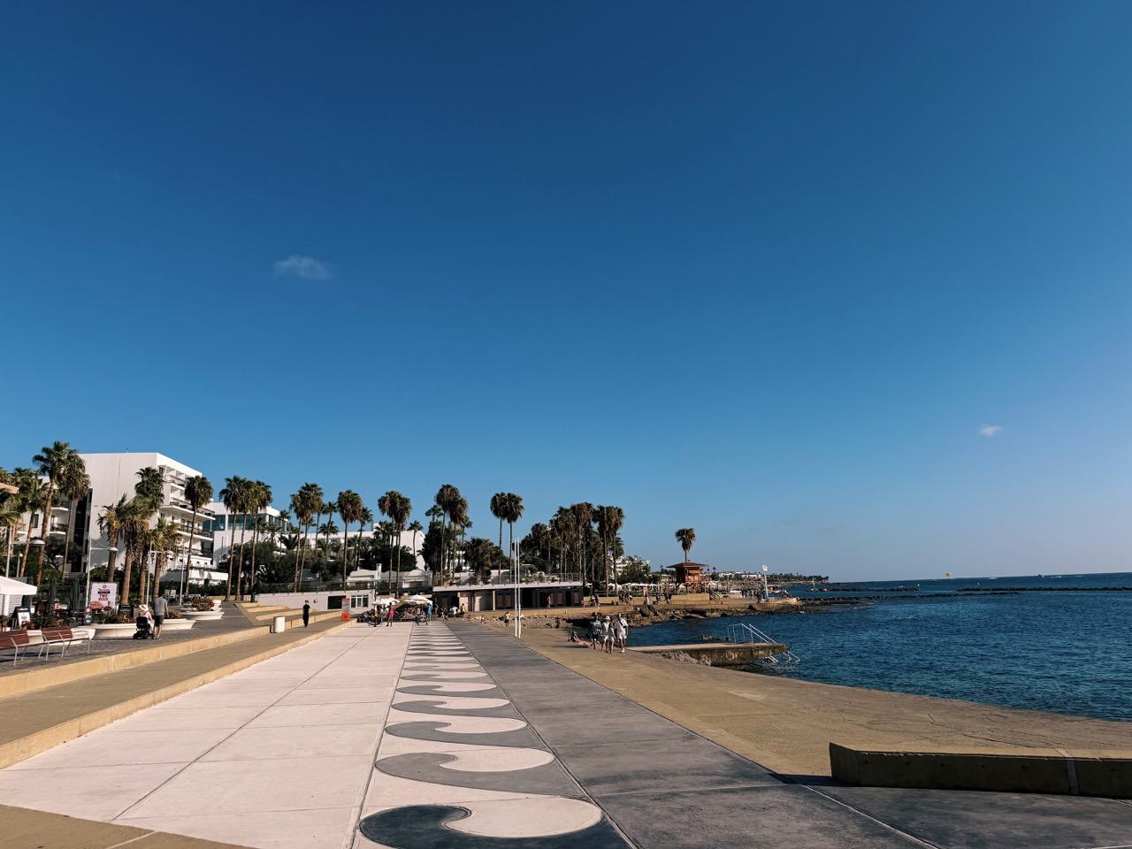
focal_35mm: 24
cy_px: 424
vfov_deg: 56.8
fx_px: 785
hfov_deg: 71.6
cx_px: 566
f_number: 1.78
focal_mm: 6.76
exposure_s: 1/10309
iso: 80
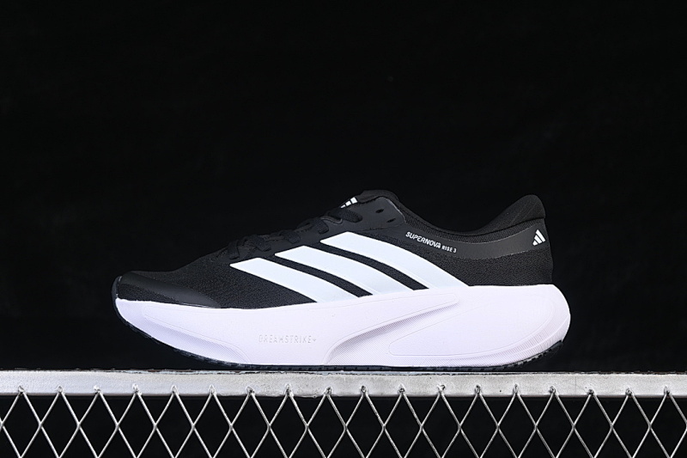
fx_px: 1431
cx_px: 344
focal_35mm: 75
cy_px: 229
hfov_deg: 27.0
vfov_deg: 18.2
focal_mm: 50
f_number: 6.3
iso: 160
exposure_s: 1/60
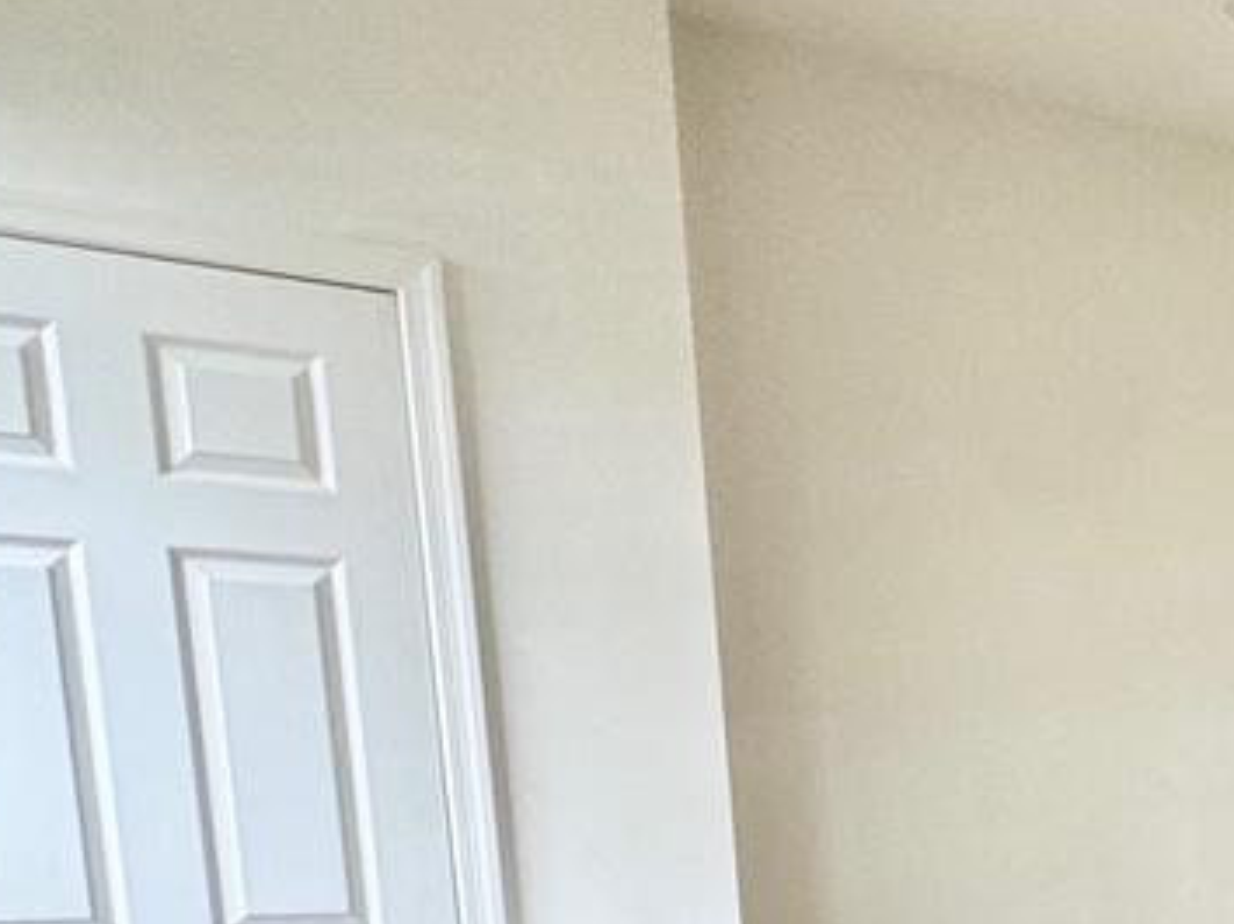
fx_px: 2031
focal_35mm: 57
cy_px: 1144
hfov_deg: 26.1
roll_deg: +1.8
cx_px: 1792
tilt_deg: -7.6
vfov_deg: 23.2
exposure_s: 1/99
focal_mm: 2.22
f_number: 2.2
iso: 100
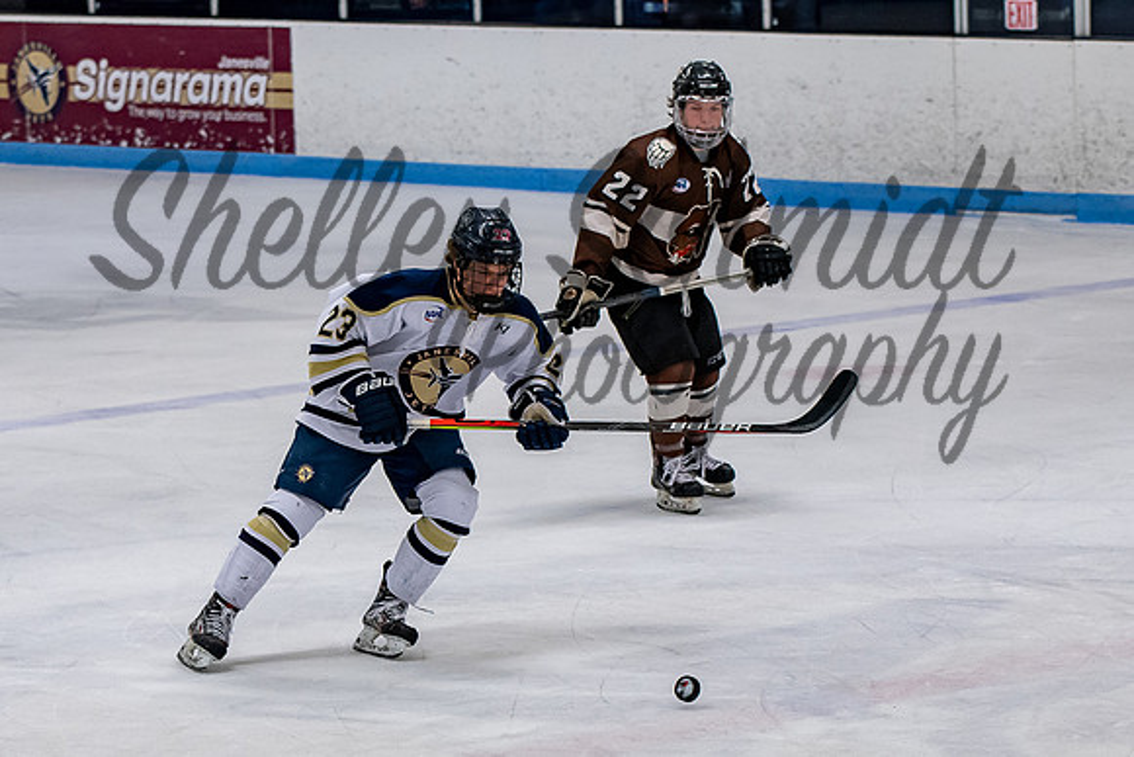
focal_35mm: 192
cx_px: 405
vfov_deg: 7.2
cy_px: 440
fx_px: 6040
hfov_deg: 10.7
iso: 1000
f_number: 3.5
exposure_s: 1/800
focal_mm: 86
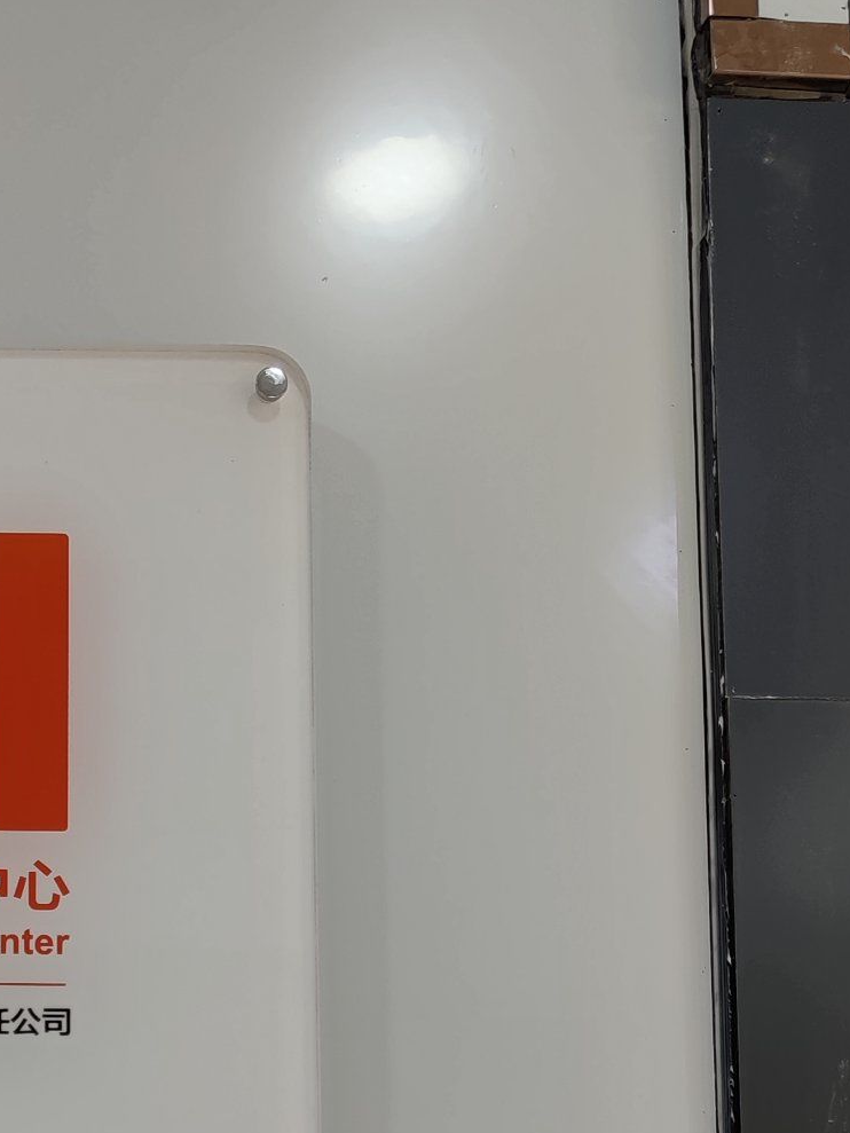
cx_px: -70
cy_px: 1413
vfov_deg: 25.0
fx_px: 2259
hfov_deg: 20.4
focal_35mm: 69
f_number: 1.85
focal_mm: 6.78
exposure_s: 1/100
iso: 63
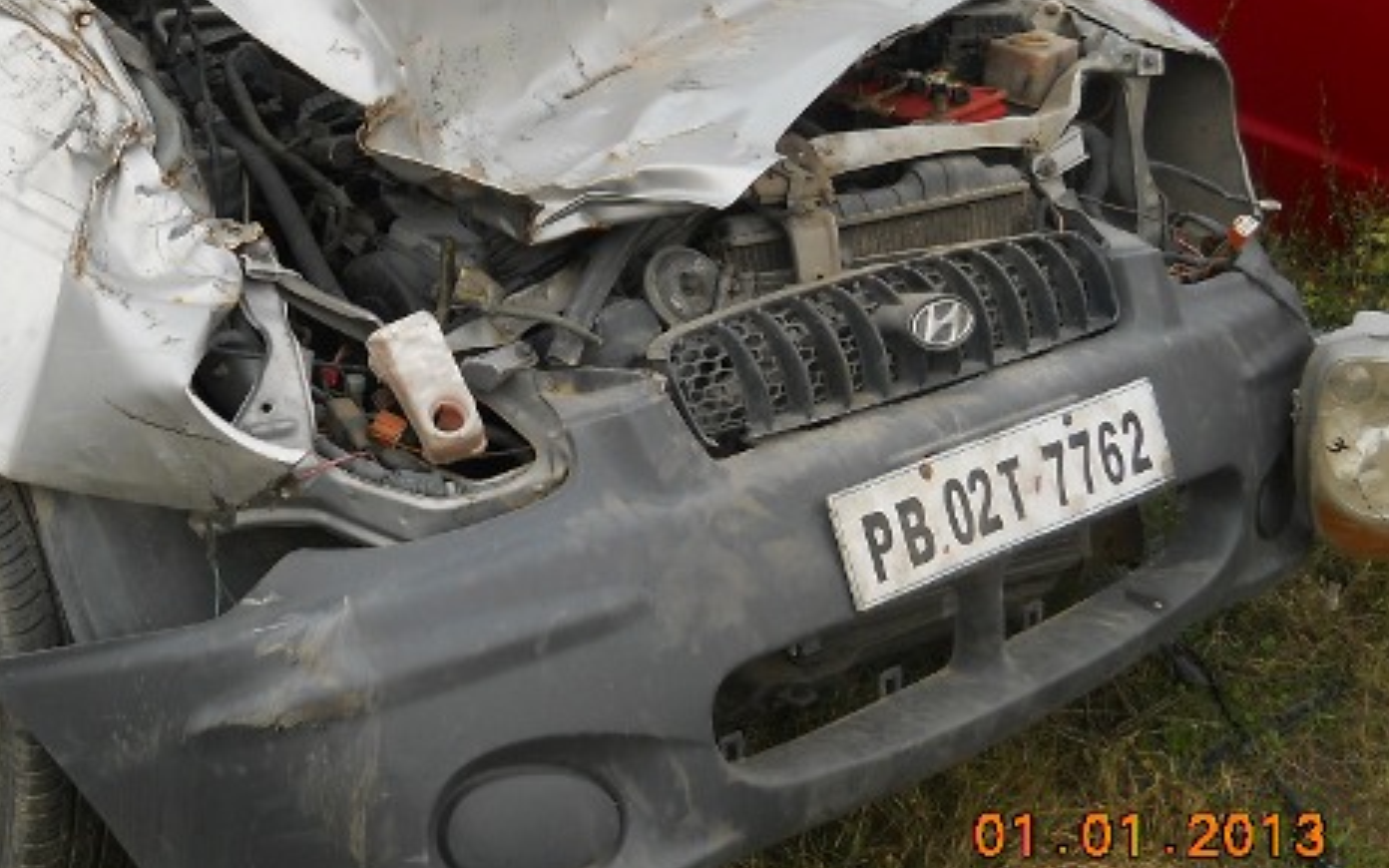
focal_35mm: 60
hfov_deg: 33.7
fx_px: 2271
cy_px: 260
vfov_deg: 21.5
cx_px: 446
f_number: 3.1
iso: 80
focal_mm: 6.72
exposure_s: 1/80
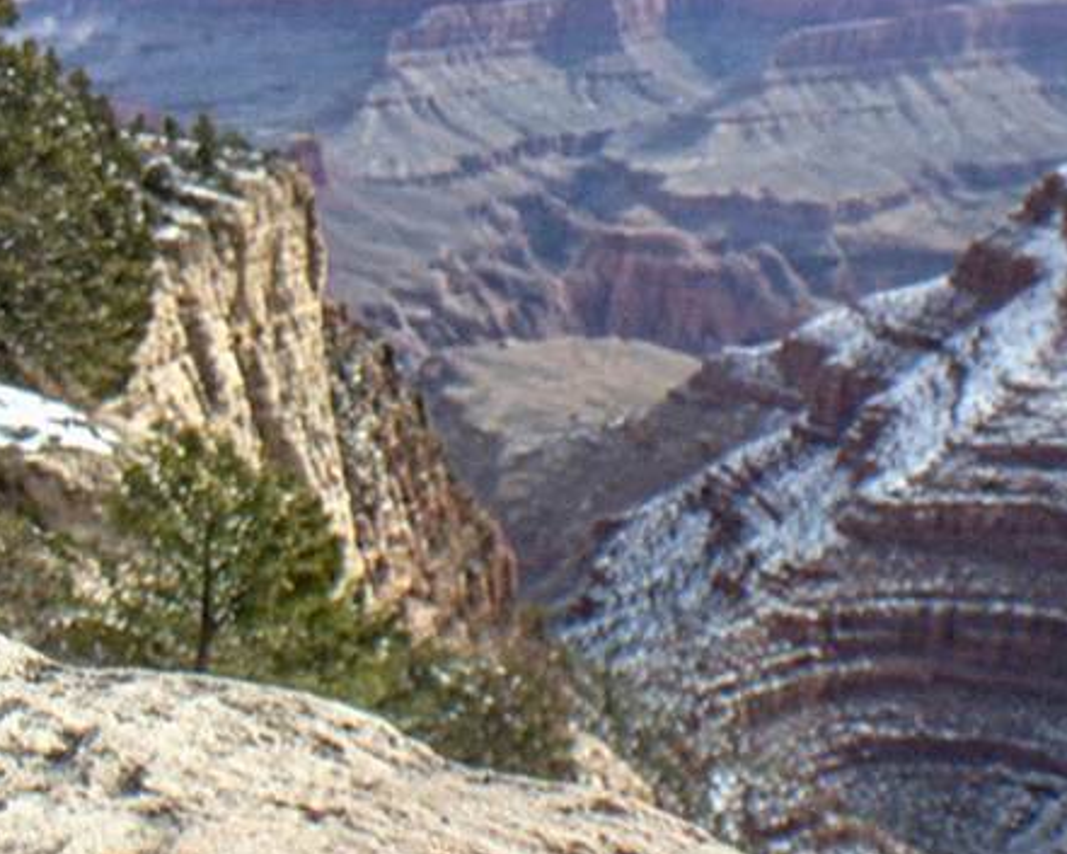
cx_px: 111
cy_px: 474
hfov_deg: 18.9
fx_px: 3159
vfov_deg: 15.4
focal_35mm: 100
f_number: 9
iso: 400
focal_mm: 47
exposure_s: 1/320
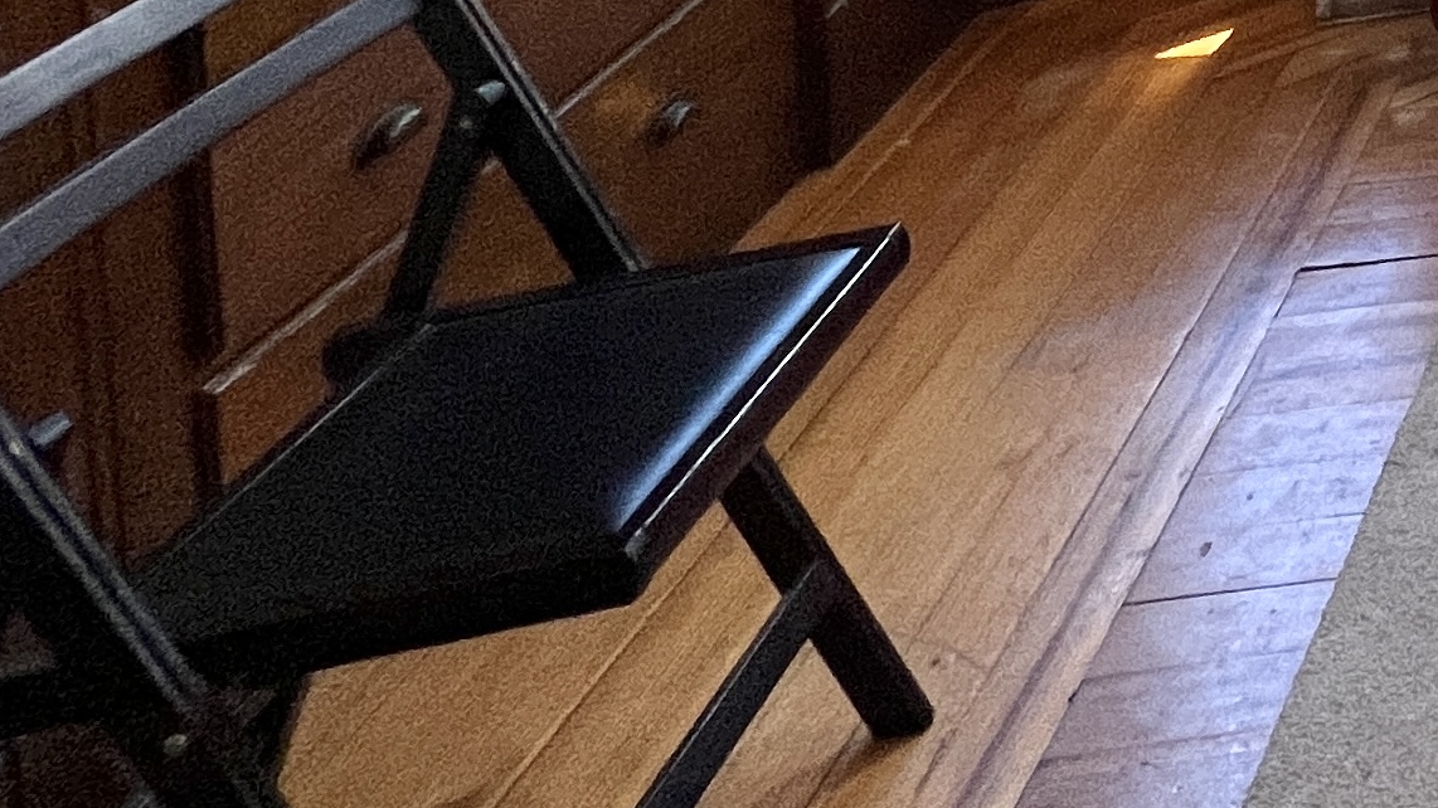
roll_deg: +0.6
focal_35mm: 50
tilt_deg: -3.2
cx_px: 2352
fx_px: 1906
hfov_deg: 25.4
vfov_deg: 16.9
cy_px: -858
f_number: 1.8
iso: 160
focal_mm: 1.57
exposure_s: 1/120
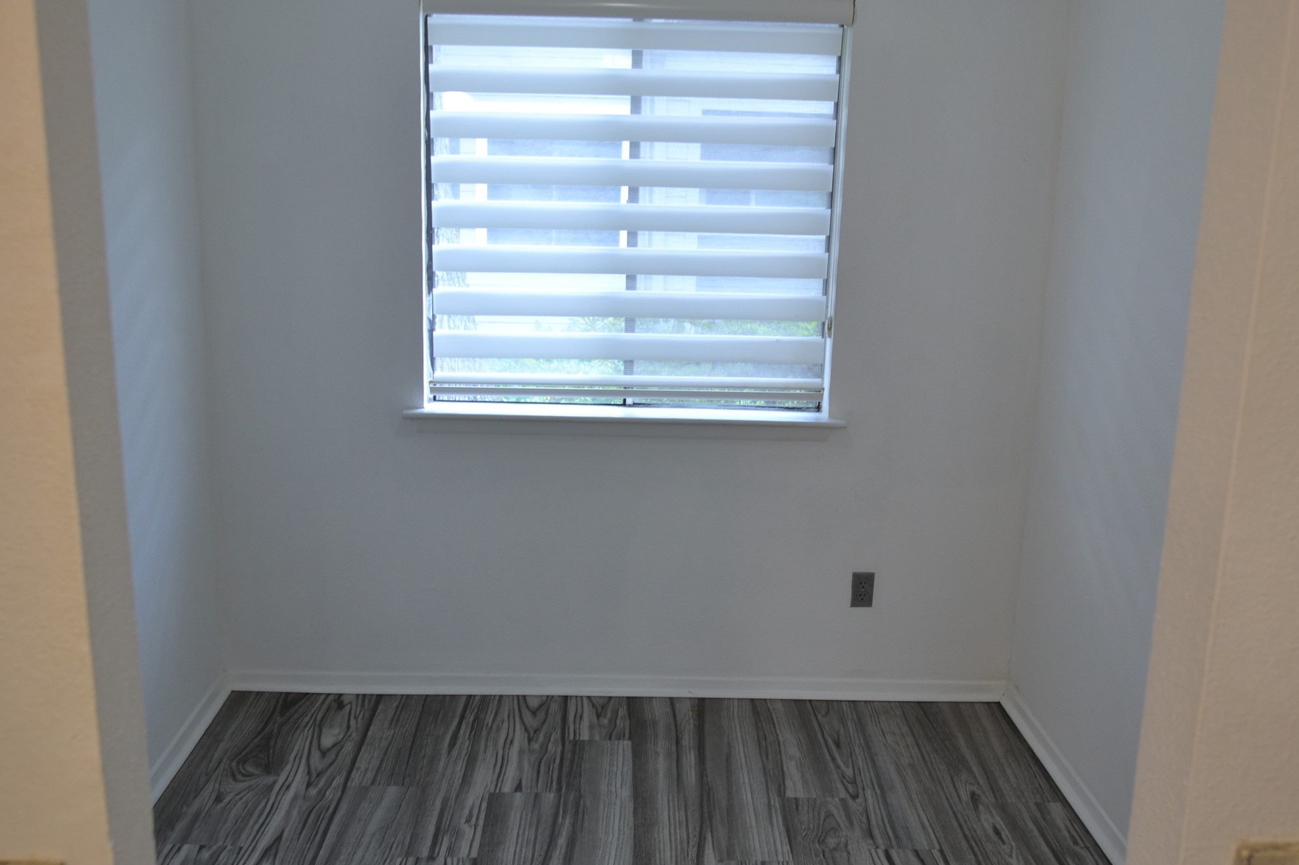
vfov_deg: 39.9
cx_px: 645
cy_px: 453
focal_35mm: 33
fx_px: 1190
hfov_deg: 57.2
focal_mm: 20
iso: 400
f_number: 3.2
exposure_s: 1/60
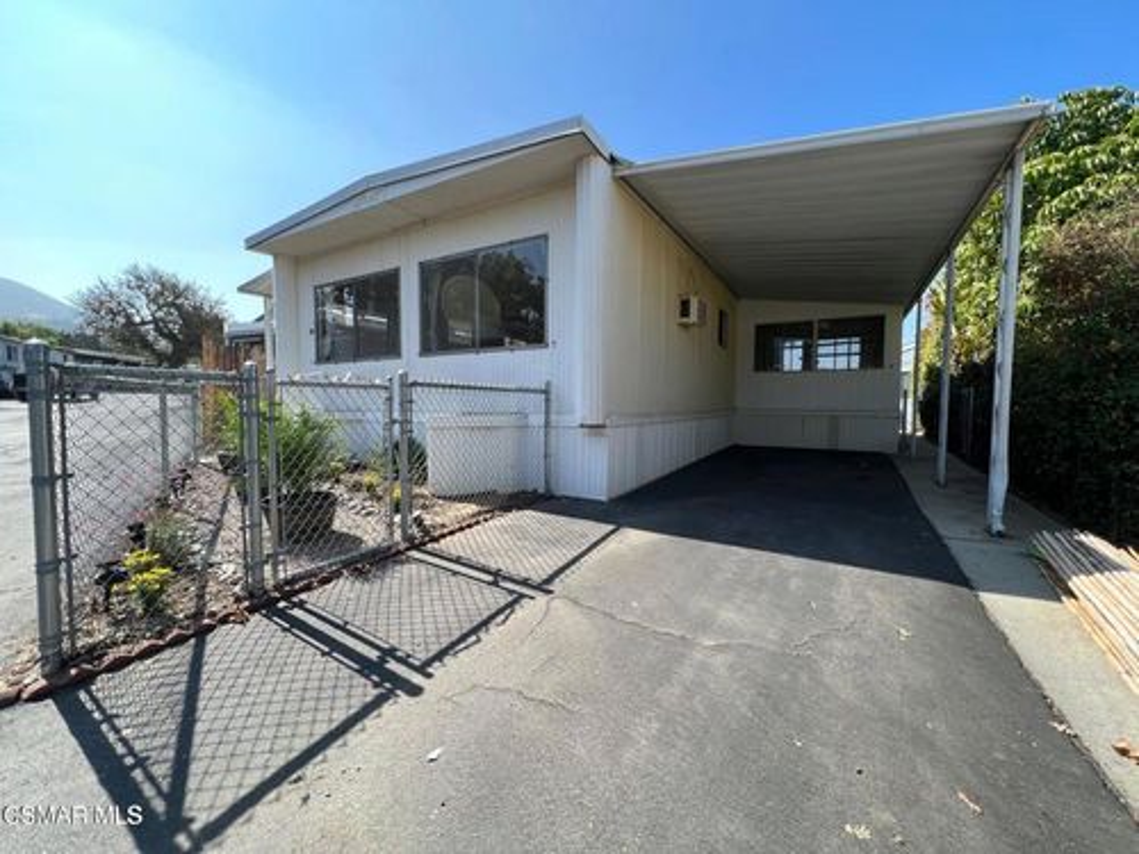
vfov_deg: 89.9
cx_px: 570
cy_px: 427
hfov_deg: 106.2
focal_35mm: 13
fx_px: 428
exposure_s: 1/573
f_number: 1.8
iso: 32
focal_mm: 1.57
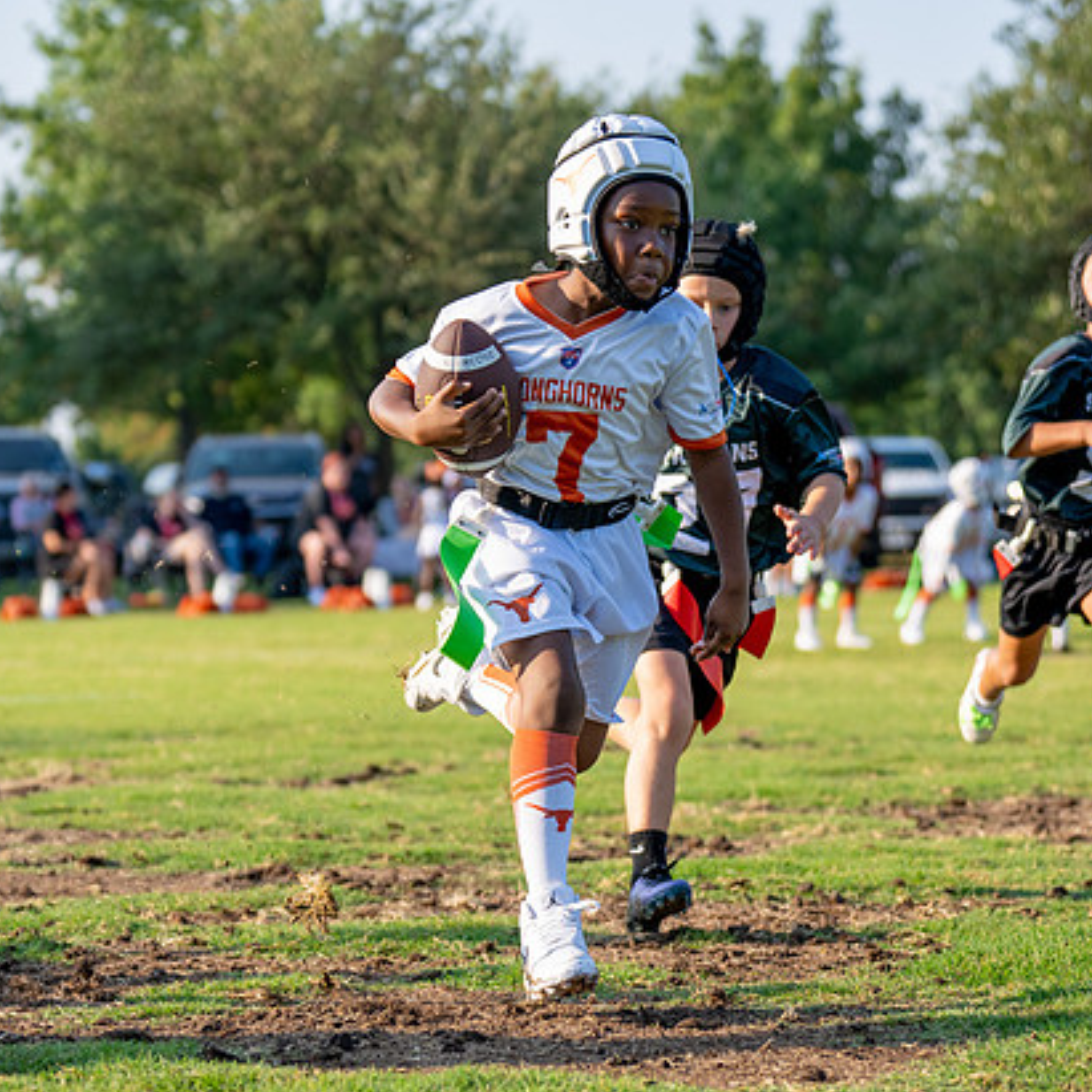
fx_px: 4461
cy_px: 733
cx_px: 520
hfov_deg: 14.0
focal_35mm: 125
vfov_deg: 13.9
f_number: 2.8
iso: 250
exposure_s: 1/2000
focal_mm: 70
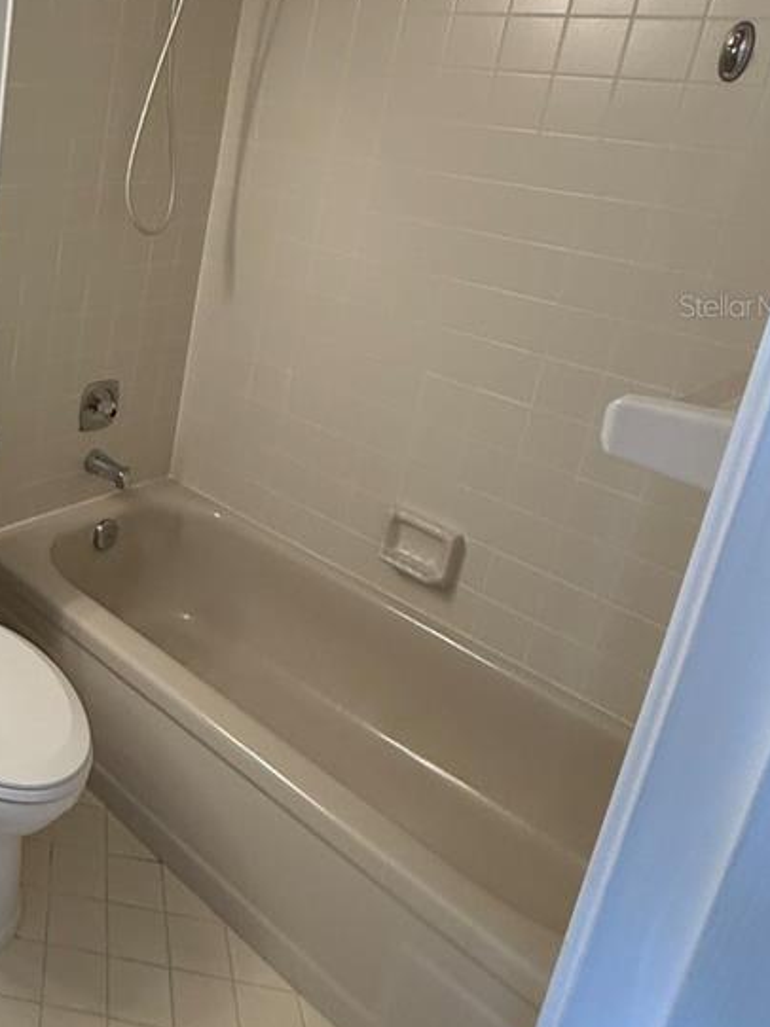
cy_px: 305
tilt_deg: -14.0
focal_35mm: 31
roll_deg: -5.4
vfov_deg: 56.5
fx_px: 920
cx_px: -40
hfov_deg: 38.9
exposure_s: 1/120
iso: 250
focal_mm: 2.22
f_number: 2.2
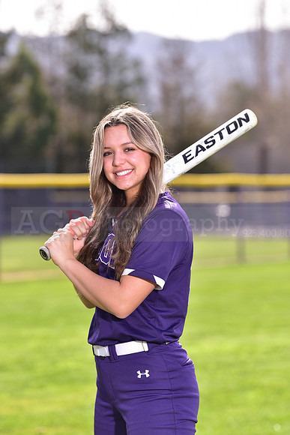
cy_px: 218
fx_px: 2174
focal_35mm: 180
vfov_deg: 11.4
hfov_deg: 7.6
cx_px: 145
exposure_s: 1/250
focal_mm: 180
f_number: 5
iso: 80
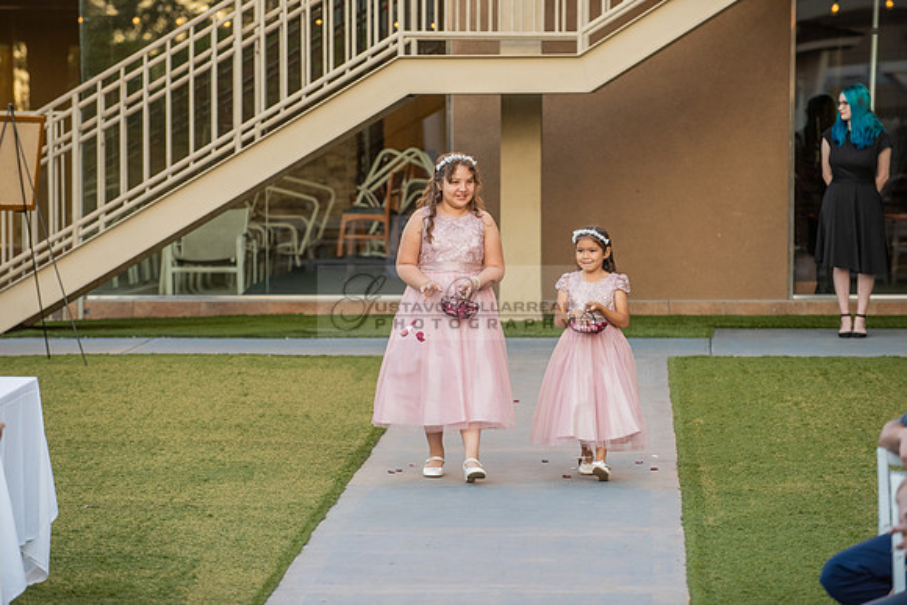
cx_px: 454
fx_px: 4284
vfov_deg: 8.1
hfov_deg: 12.1
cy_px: 302
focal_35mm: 170
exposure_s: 1/320
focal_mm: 170
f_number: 4
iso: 800
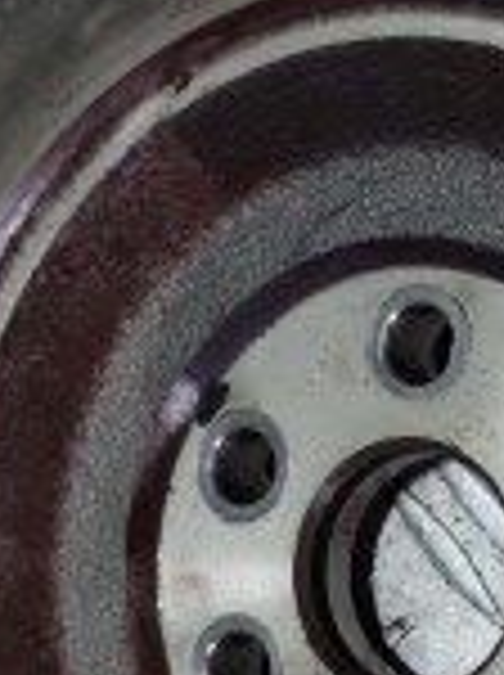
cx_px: 594
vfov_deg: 18.3
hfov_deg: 13.4
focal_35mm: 107
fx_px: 2083
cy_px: 508
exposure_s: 1/100
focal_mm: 5.23
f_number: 1.8
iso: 64
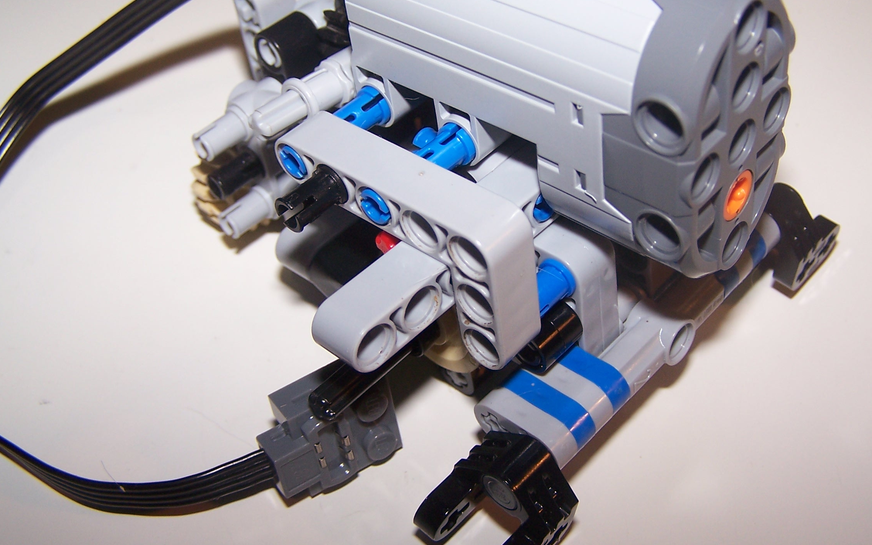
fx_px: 1093
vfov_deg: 28.0
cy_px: 238
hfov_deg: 43.4
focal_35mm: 46
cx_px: 490
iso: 80
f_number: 2.8
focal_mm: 6.3
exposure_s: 1/60
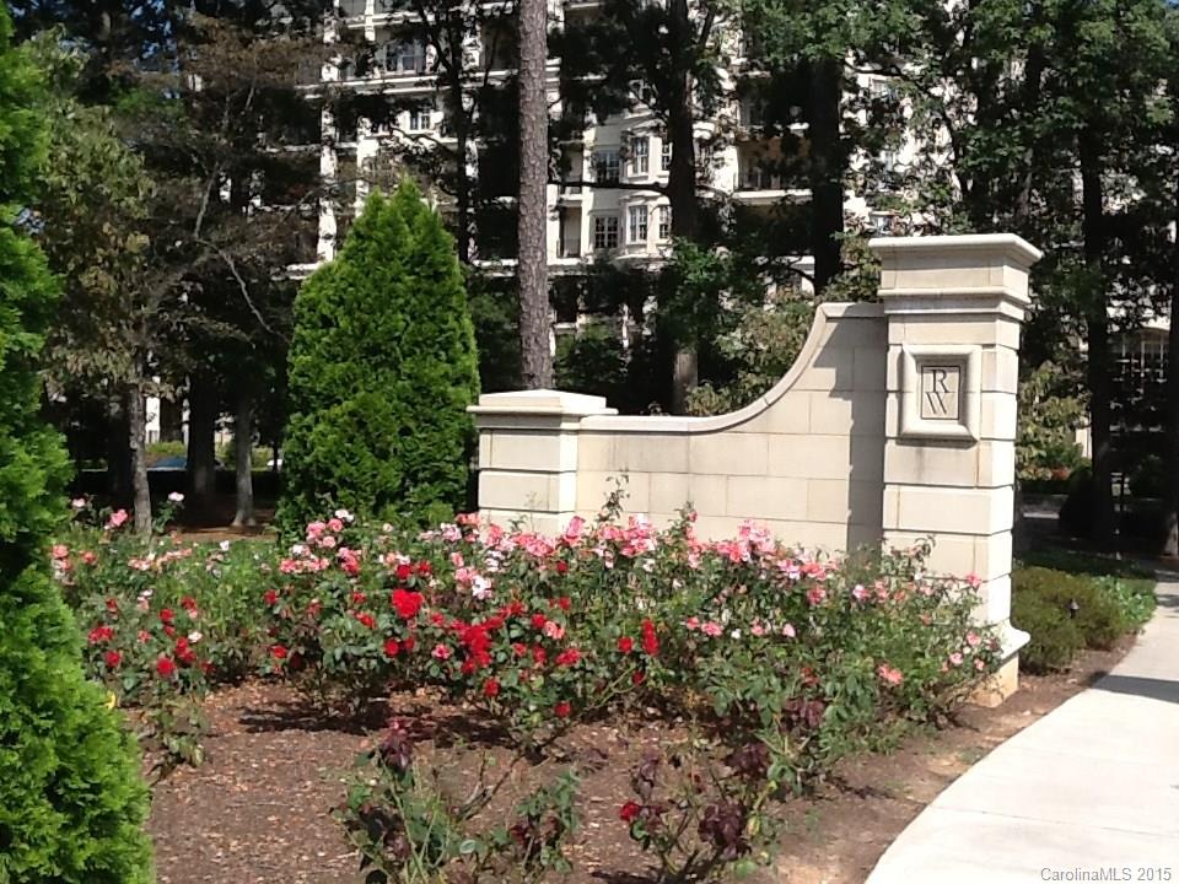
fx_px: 1499
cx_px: 590
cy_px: 442
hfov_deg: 42.9
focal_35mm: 44
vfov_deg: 32.9
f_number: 2.4
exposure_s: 1/1163
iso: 40
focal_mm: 2.03
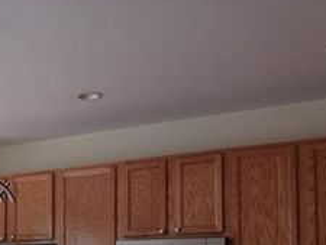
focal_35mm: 60
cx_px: 38
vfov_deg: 23.3
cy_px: 254
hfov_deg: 30.8
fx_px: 565
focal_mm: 4
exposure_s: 1/60
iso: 200
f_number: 1.8
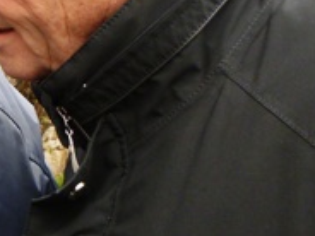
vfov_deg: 17.0
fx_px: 792
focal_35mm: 87
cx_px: -158
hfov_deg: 19.6
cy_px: 103
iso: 100
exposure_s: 1/80
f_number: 3.1
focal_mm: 4.5
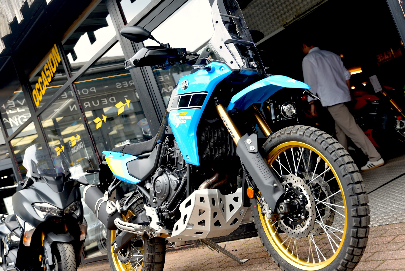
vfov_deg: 29.9
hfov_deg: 43.6
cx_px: 202
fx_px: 506
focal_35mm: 45
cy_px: 136
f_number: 4
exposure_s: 1/60
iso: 100
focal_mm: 45
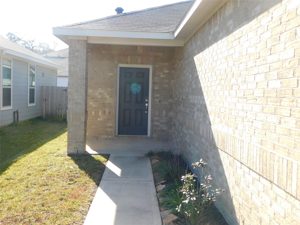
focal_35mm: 36
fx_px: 312
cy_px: 112
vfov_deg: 39.7
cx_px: 150
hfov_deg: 51.4
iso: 125
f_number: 3.5
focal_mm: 6.3
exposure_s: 1/400
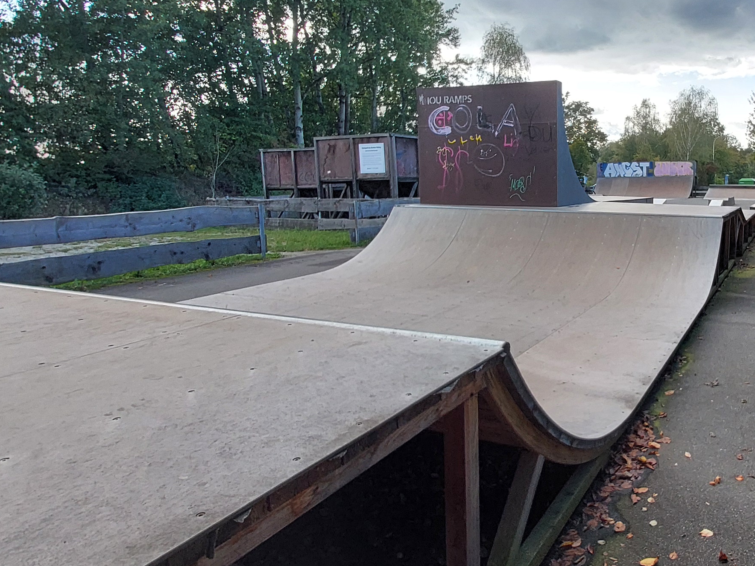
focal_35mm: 24
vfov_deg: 56.5
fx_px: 523
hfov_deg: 64.5
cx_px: 617
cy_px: 238
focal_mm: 1.42
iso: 64
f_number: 2.2
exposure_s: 1/291
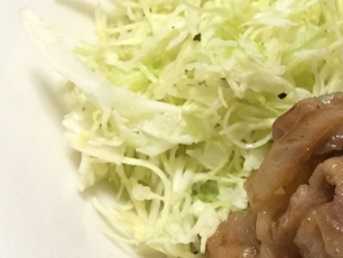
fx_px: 962
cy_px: 159
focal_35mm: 97
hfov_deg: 17.6
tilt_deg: -54.6
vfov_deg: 15.3
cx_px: 550
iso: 80
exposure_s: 1/15
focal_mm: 4.15
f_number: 2.2
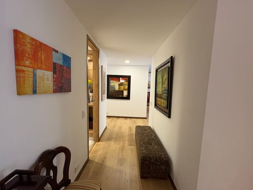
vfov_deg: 81.8
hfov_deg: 98.1
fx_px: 110
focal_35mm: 15
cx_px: 125
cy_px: 98
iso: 250
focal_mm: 2.22
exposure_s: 1/60
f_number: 2.2
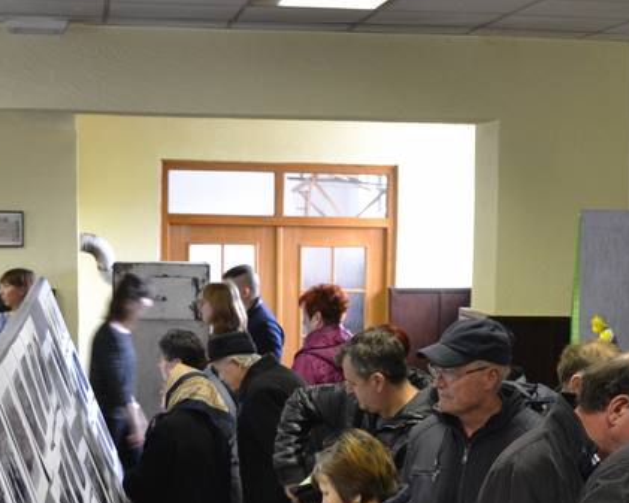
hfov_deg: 21.5
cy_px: 437
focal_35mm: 89
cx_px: 382
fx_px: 1657
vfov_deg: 17.1
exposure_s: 1/15
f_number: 4.2
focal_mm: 26
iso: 500
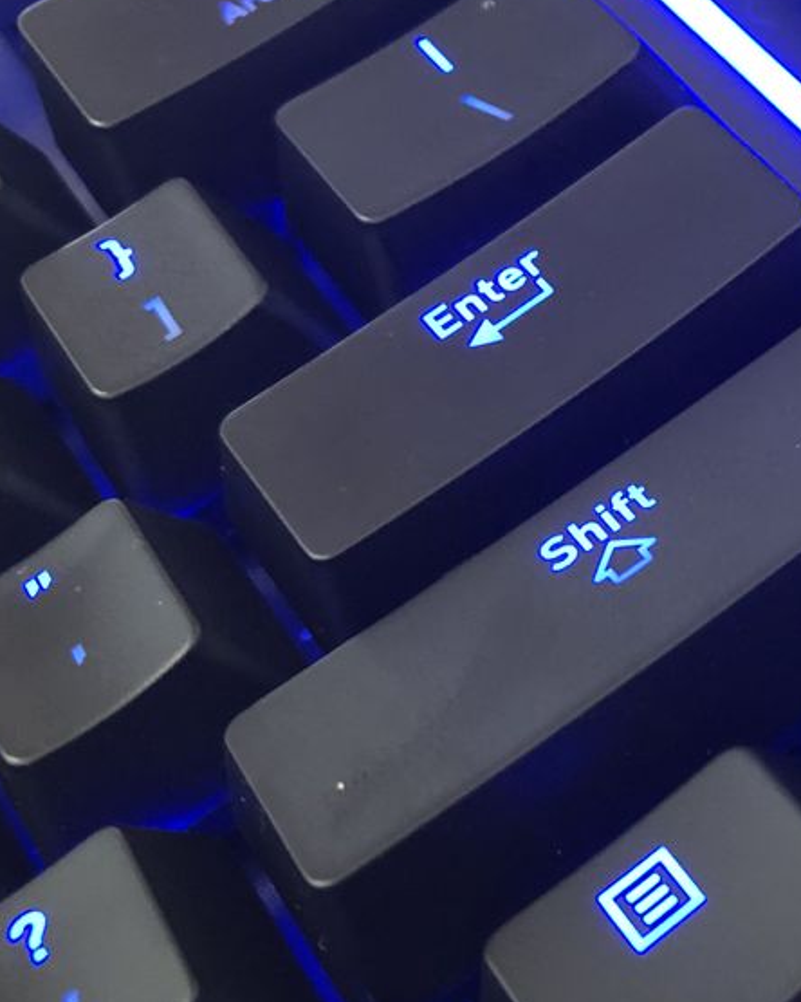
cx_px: 996
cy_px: 406
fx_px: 1867
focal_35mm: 63
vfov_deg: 30.0
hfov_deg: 22.1
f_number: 1.8
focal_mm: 3.99
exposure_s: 1/5
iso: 100
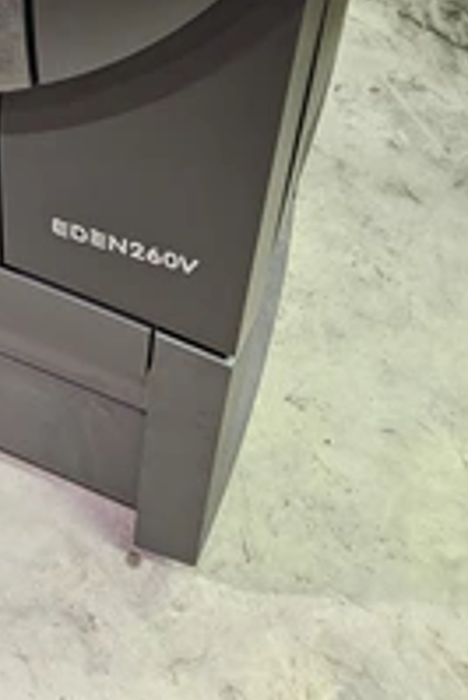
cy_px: 4
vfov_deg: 36.9
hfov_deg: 26.5
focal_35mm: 48
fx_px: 934
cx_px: -7
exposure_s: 1/30
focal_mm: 5.4
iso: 640
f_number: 1.8
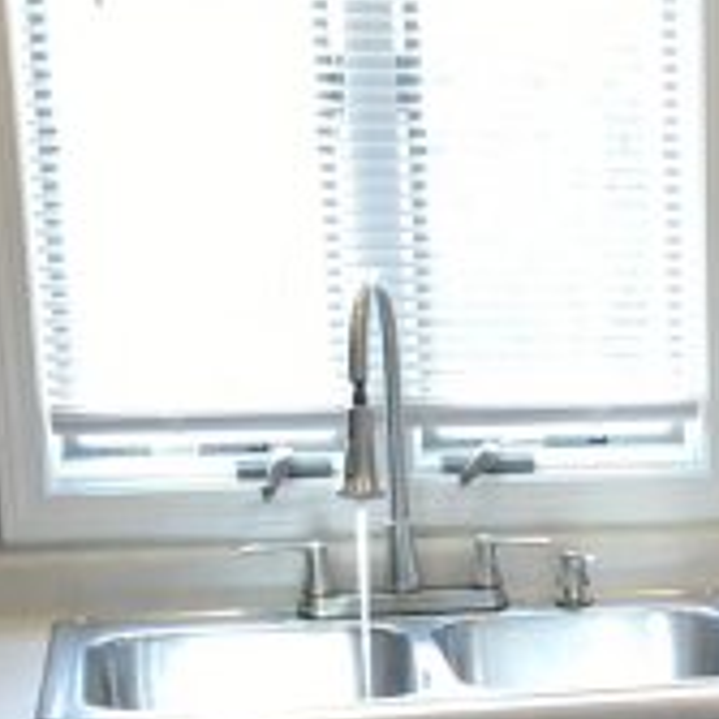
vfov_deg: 17.1
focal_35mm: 99
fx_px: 2326
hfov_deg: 16.6
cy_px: 769
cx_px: 921
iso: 25
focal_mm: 3.99
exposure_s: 1/40
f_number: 1.8
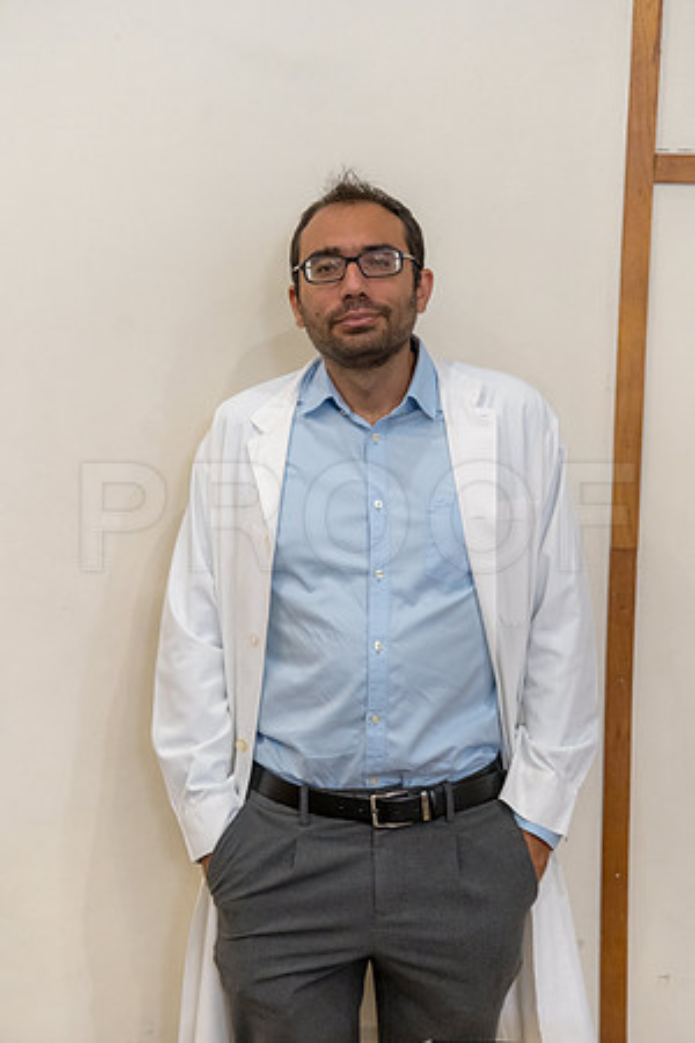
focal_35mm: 85
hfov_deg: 16.1
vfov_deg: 23.9
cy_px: 522
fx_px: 2461
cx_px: 348
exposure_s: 1/80
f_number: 4
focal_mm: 85
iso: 5000
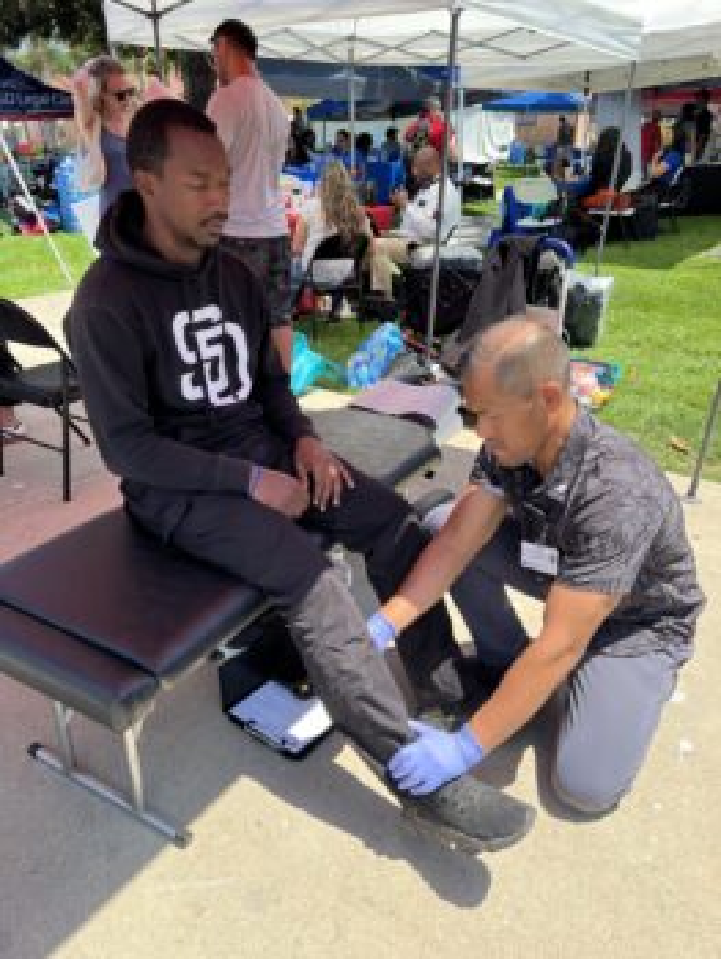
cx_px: 360
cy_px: 480
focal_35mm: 26
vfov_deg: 67.3
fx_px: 721
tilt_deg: -25.4
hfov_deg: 53.1
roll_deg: +1.3
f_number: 1.5
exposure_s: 1/1079
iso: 50
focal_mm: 5.7
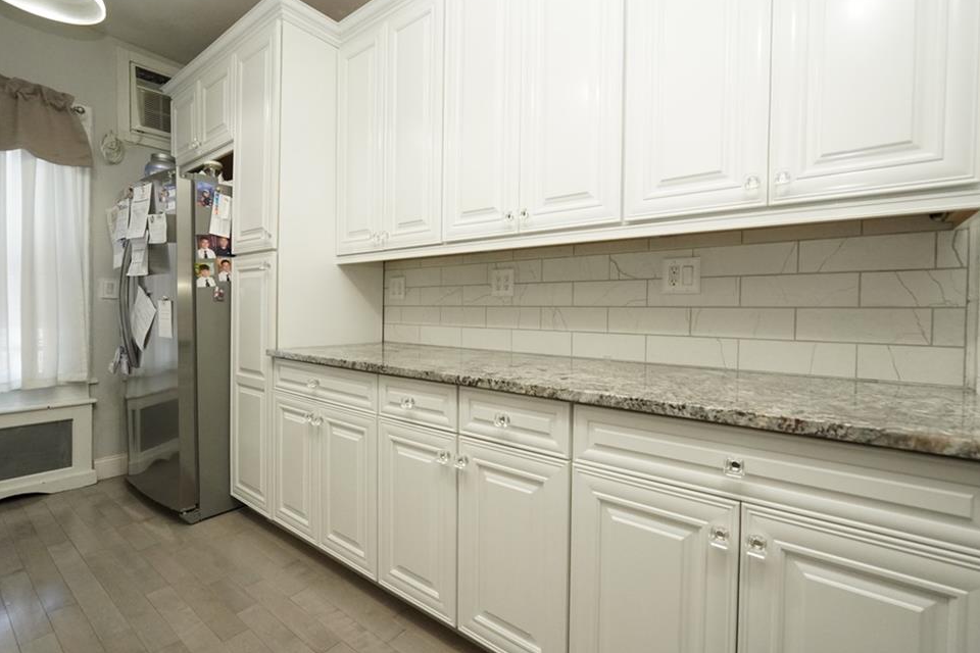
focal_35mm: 17
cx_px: 488
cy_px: 317
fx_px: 457
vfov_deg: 71.1
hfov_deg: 94.0
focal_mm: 10.5
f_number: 4.5
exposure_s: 1/125
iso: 2500
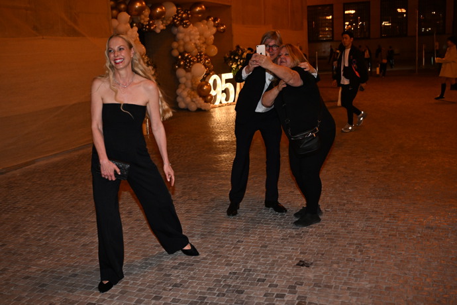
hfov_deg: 48.5
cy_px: 152
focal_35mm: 40
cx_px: 228
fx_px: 508
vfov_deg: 33.4
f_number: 5
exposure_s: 1/125
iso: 4000
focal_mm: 40
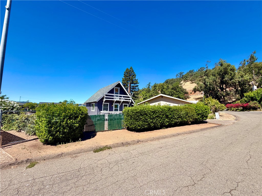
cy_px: 98
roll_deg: -1.1
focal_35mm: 14
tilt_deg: +4.8
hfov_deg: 102.1
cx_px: 131
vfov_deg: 85.7
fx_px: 106
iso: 25
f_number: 2.2
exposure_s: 1/770
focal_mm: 2.22
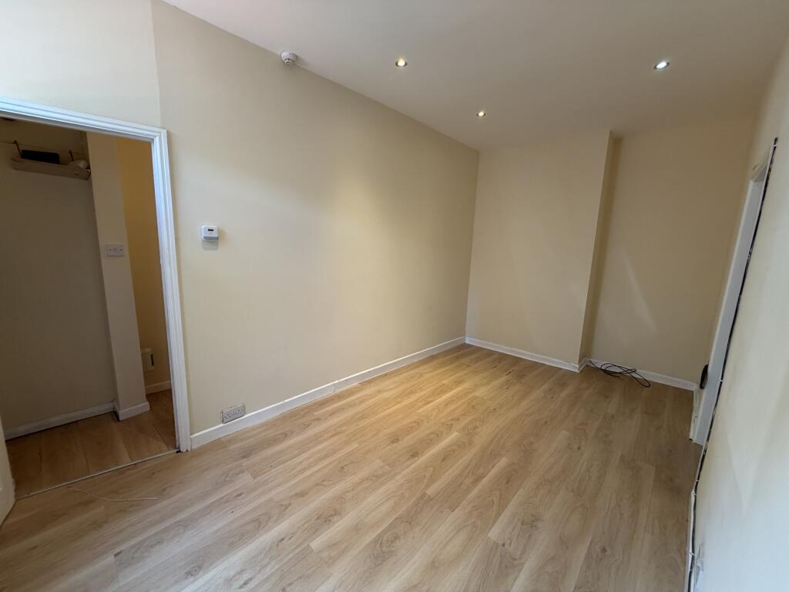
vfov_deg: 85.7
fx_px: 319
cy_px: 296
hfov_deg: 102.1
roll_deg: -2.5
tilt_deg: -9.5
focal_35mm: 14
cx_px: 394
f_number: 2.2
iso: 250
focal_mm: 2.22
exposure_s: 1/100
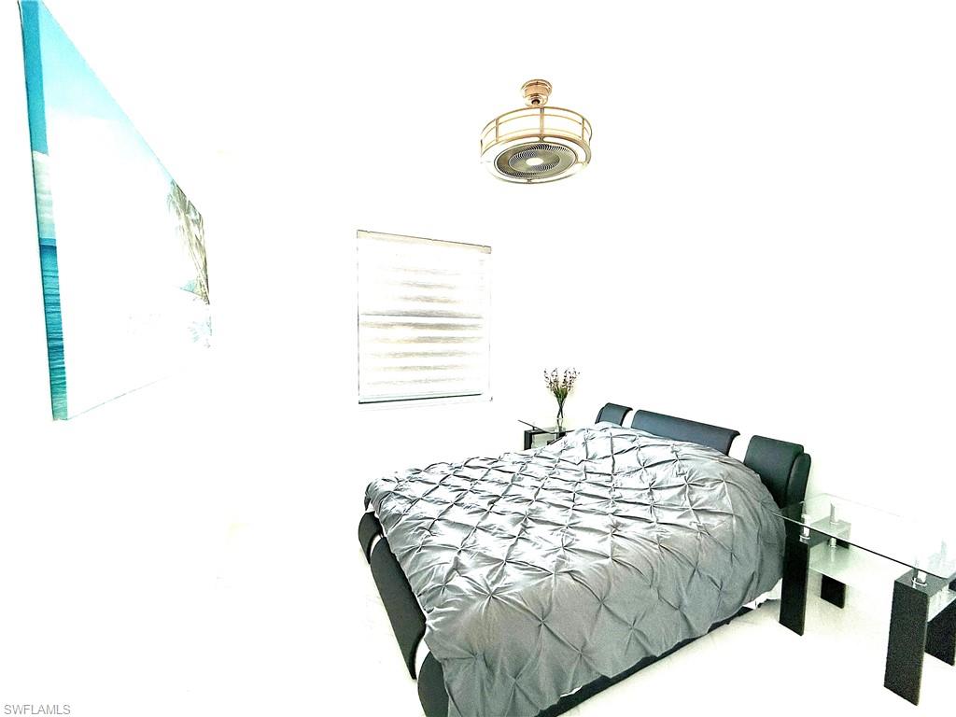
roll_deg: -1.2
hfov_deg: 102.1
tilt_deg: -3.7
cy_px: 358
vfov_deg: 85.7
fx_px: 387
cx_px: 478
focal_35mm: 14
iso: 160
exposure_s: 1/120
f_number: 2.2
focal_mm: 2.22
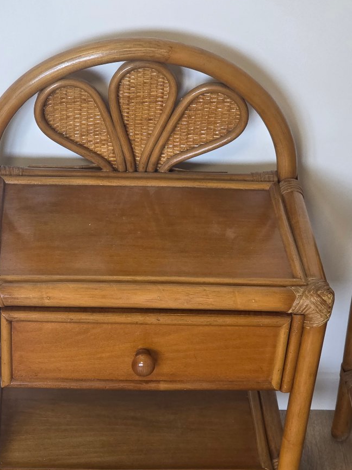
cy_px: 292
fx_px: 1302
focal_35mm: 96
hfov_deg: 15.4
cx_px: 127
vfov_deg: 20.4
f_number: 2.4
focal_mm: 7.9
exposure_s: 1/100
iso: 320
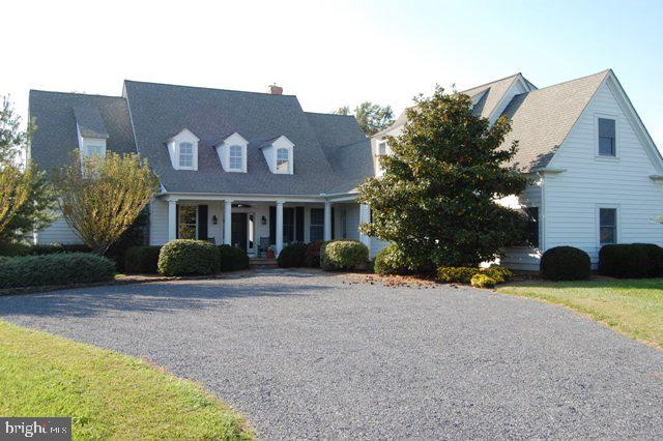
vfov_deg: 36.8
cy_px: 220
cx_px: 332
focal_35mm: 36
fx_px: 663
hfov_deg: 53.2
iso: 200
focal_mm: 24
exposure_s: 1/200
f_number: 7.1
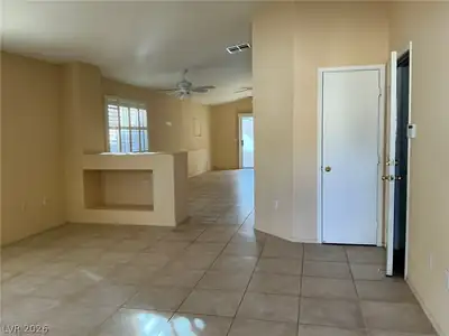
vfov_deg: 49.7
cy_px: 168
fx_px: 363
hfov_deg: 63.4
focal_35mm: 28
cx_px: 224
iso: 40
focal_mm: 3
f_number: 1.8
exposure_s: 1/60
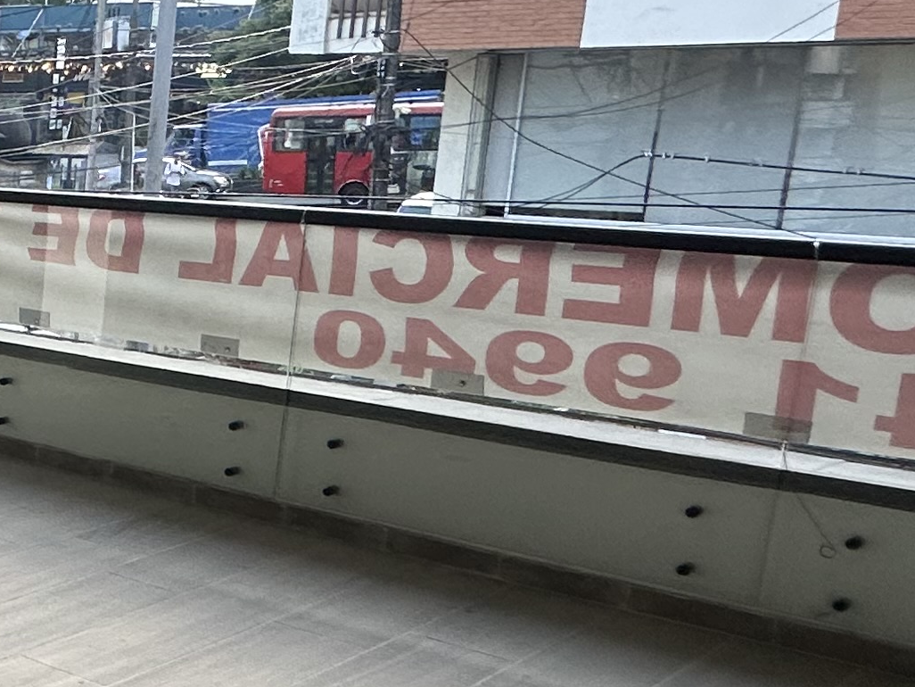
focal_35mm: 55
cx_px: -452
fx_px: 1454
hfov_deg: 26.0
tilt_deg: -9.3
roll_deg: +0.2
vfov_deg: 26.5
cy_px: 410
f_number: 2.2
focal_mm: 2.22
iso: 125
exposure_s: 1/99
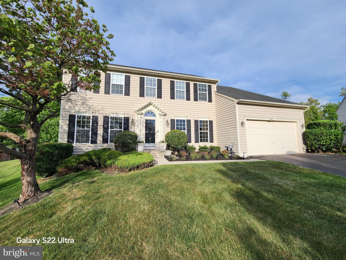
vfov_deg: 89.9
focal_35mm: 13
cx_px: 173
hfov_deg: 106.2
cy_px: 130
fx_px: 130
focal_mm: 2.2
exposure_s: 1/1380
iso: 50
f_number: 2.2
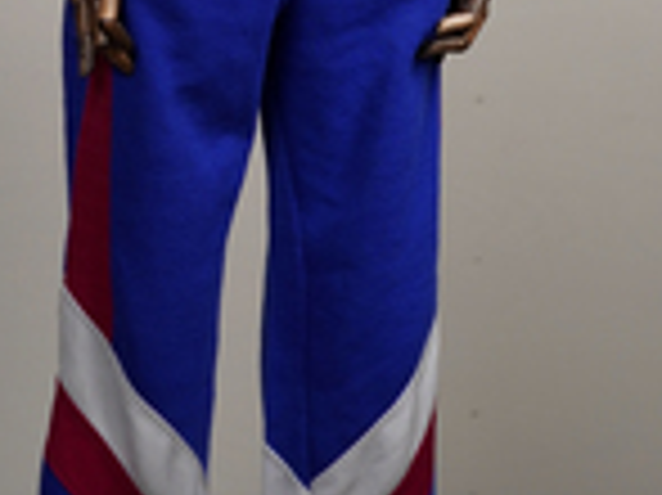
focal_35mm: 122
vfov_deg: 11.9
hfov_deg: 16.1
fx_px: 2331
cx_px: 245
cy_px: -97
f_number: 1.8
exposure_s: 1/320
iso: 250
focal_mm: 32
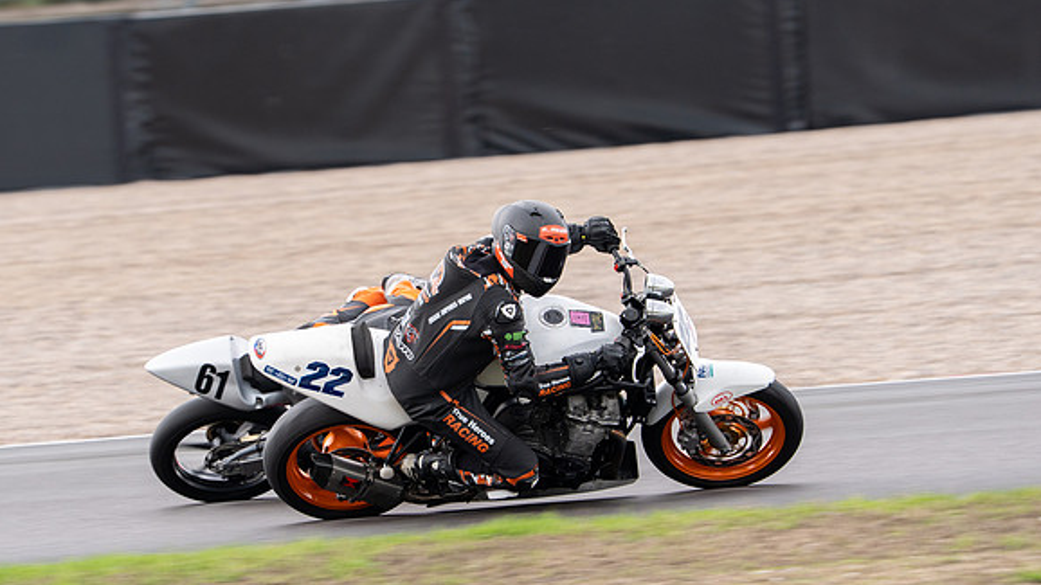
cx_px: 441
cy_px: 397
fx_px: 14739
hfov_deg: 4.0
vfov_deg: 2.3
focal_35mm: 534
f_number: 6.3
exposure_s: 1/400
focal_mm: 400
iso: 400
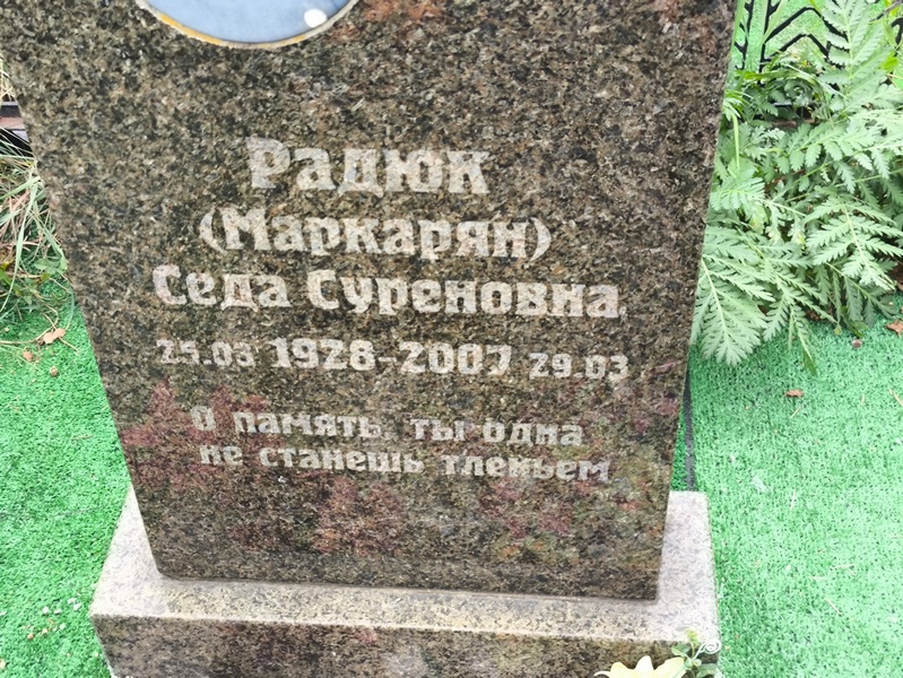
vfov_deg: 29.1
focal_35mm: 50
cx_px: 452
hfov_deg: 38.2
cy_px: 339
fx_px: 1305
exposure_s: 1/60
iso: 64
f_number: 1.7
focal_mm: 4.71
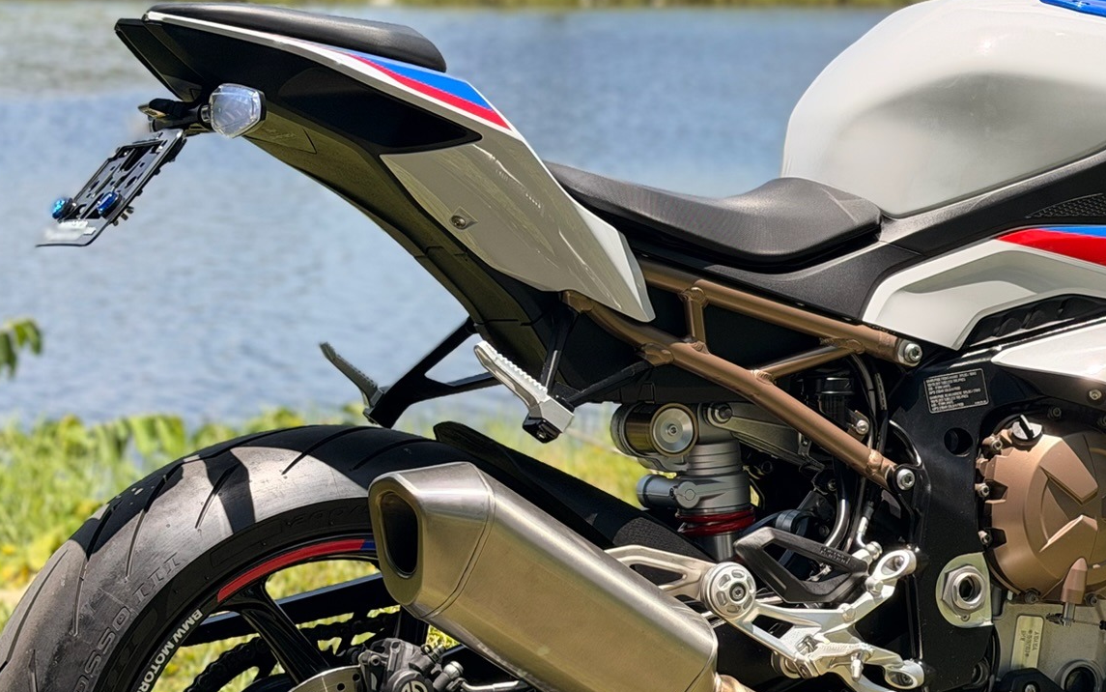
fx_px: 2743
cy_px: 488
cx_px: 822
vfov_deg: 14.3
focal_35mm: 91
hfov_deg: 22.6
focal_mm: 6.76
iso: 100
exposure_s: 1/3096
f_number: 1.78
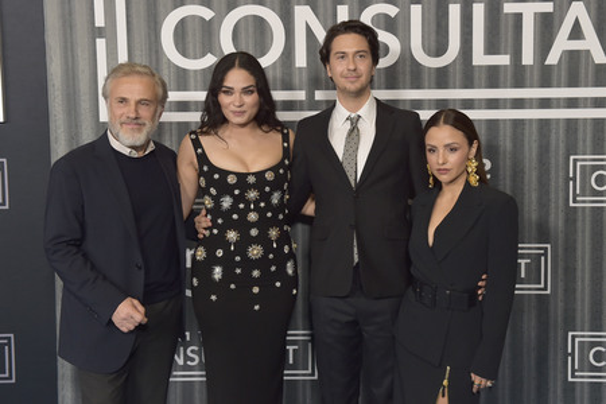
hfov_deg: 43.6
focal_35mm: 45
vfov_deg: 29.9
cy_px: 202
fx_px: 757
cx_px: 303
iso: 2500
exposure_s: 1/250
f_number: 6.3
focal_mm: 45
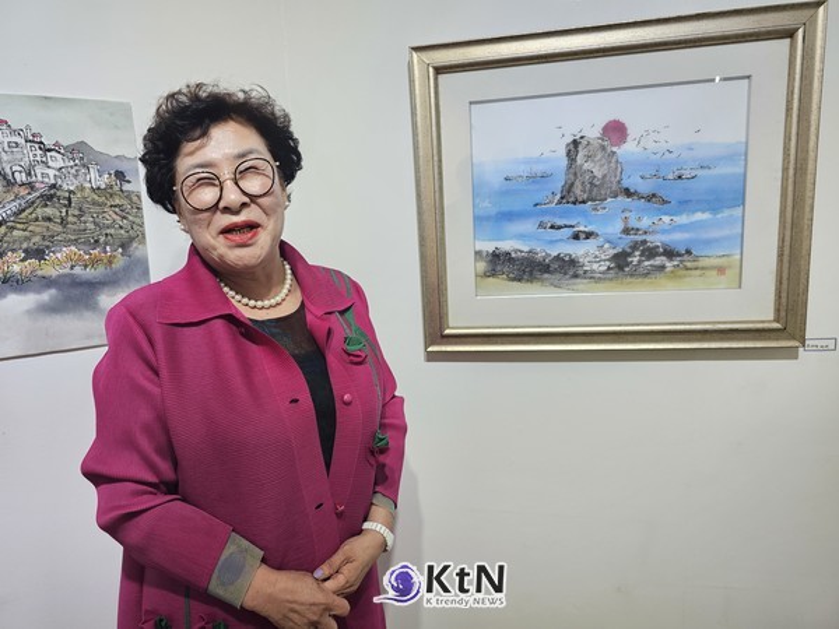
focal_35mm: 23
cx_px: 420
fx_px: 557
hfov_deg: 73.9
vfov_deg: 58.9
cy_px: 314
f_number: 1.7
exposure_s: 1/120
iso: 100
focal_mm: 6.3
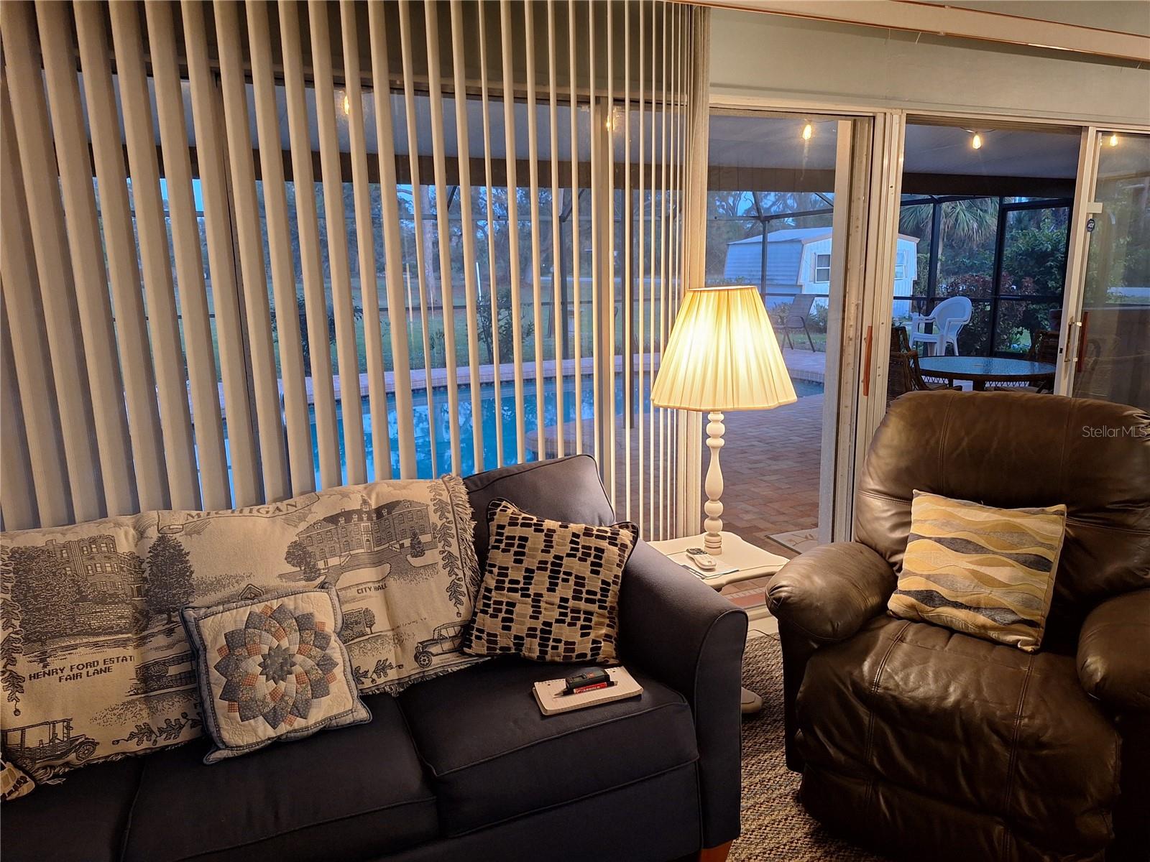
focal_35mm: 23
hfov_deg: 73.9
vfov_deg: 58.9
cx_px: 575
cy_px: 431
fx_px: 764
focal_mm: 5.54
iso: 200
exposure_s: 1/30
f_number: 1.8
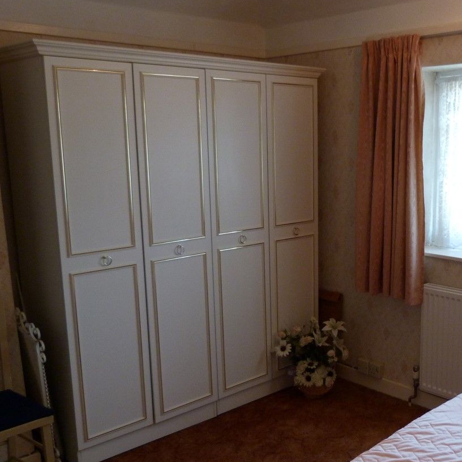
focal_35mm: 39
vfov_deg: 42.7
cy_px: 262
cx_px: 353
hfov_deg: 41.4
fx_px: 589
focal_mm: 4.5
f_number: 2.8
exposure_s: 1/60
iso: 200
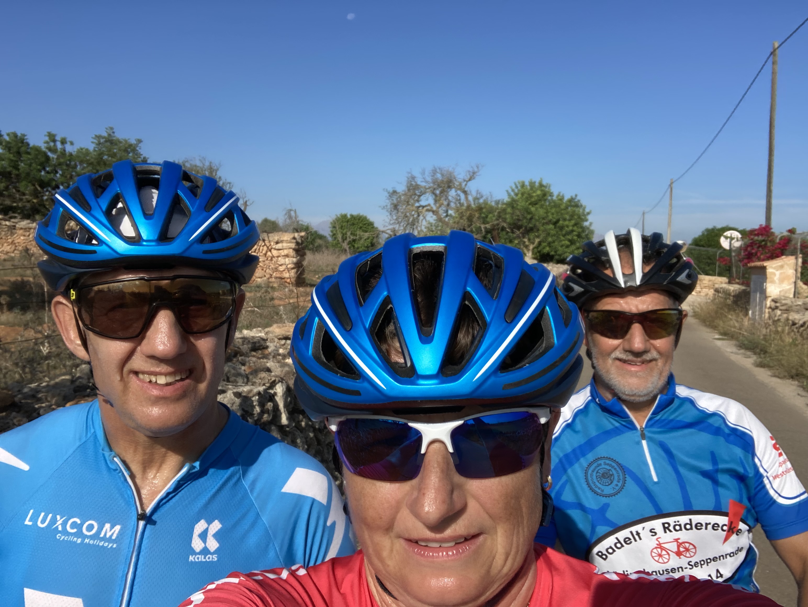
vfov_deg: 44.2
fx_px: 747
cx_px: 404
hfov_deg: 56.8
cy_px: 304
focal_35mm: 32
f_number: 2.2
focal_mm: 2.87
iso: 20
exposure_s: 1/1115
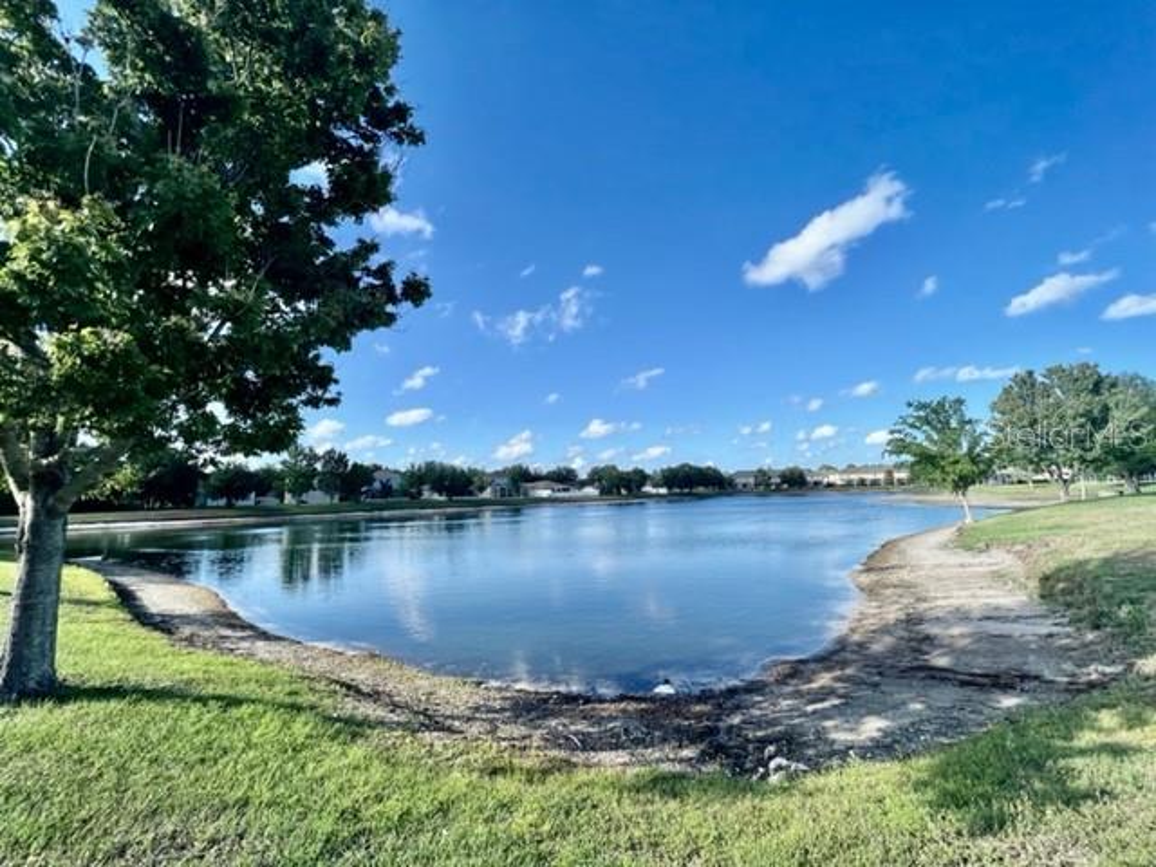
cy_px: 434
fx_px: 434
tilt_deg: +6.2
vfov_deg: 89.9
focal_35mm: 13
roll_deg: +1.9
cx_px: 578
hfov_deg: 106.2
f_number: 1.8
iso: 32
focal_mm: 1.57
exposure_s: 1/1449
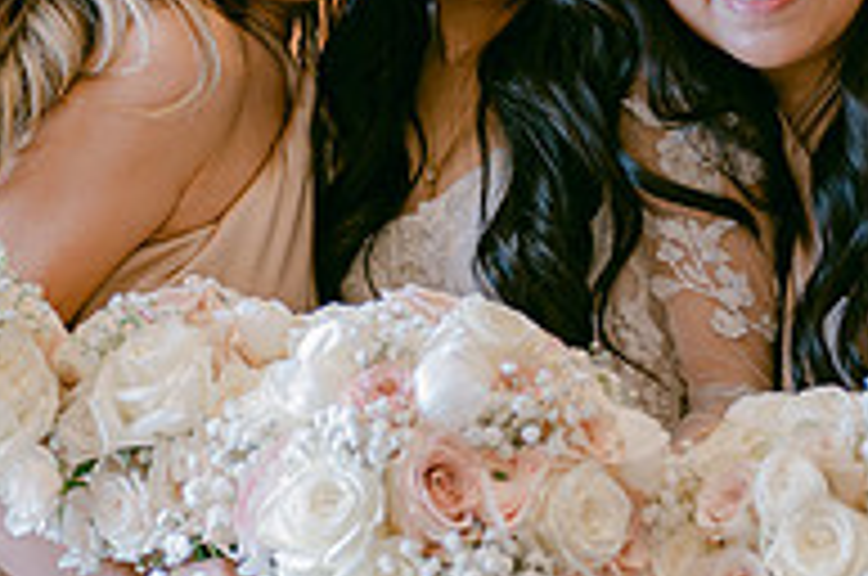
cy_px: 225
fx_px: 2046
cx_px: 562
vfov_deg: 16.0
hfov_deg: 23.9
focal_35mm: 85
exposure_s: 1/40
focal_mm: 28
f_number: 2.8
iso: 100
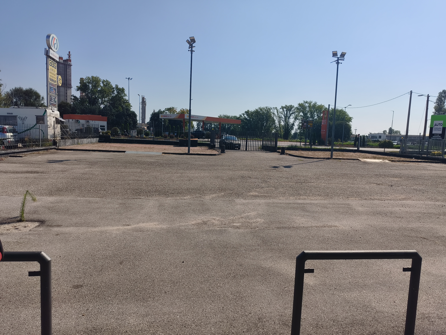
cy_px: 168
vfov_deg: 58.9
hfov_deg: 73.9
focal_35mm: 23
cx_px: 223
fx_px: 296
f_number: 1.7
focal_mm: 6.06
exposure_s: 1/2046
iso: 50
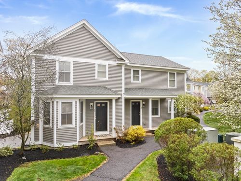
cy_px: 90
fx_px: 167
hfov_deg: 71.6
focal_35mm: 24
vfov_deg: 56.8
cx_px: 120
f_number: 4.5
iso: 100
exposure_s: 1/20
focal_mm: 12.29
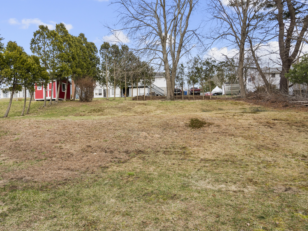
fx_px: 214
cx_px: 135
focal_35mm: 24
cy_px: 114
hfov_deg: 71.3
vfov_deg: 56.8
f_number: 9
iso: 200
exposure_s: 1/15
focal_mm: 17
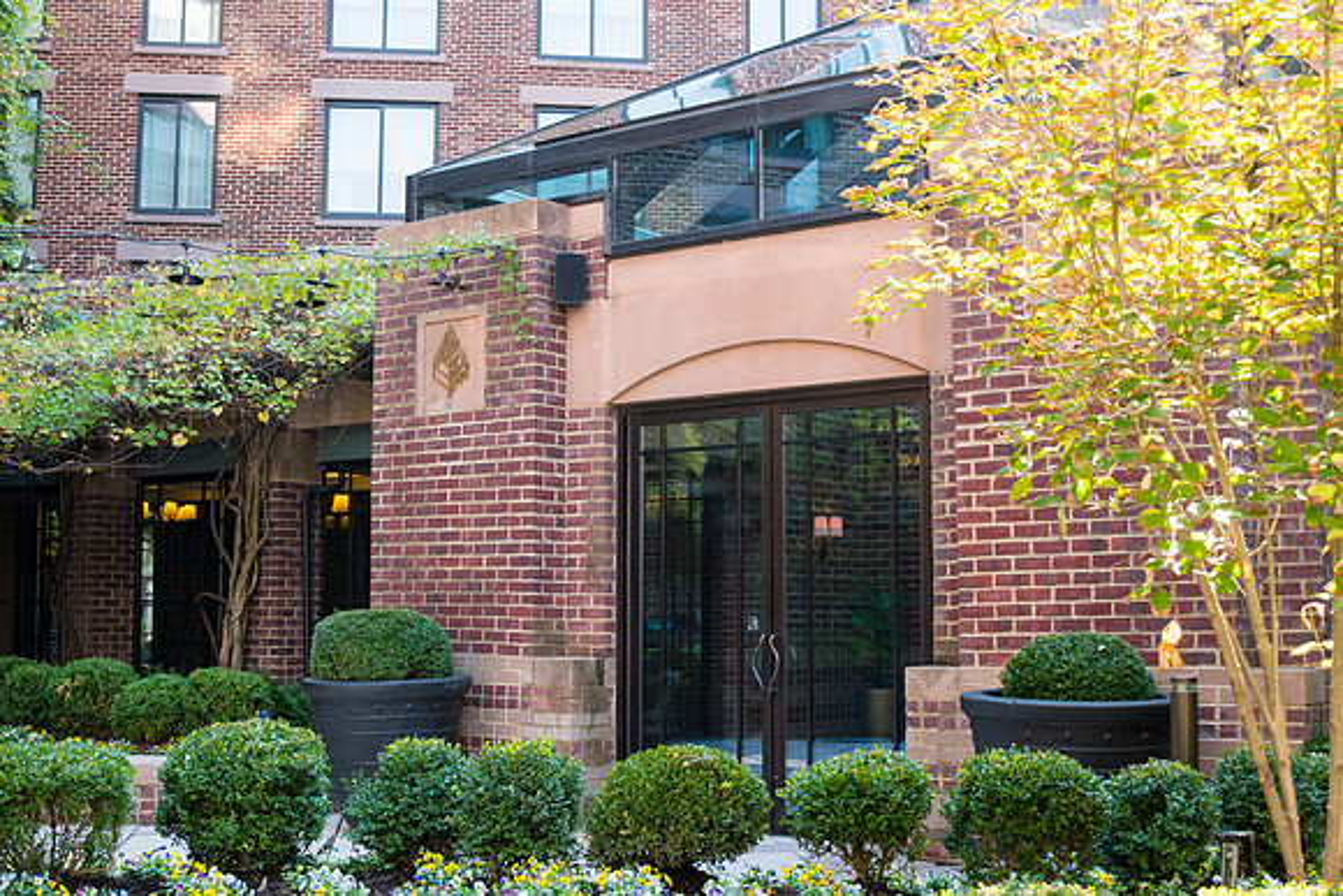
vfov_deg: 29.9
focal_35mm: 45
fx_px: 1679
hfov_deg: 43.6
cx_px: 672
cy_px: 448
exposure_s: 1/160
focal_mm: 30
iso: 320
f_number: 4.5
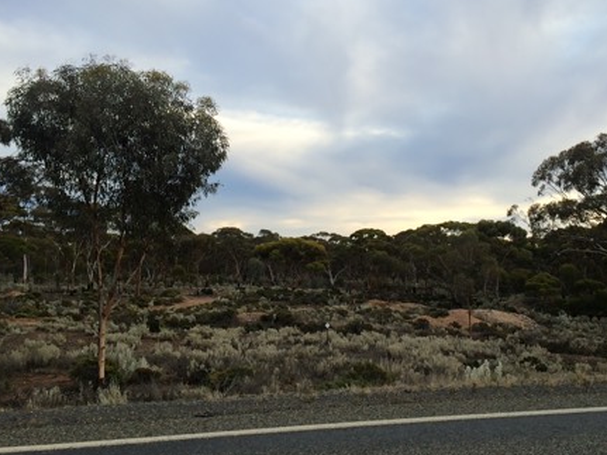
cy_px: 220
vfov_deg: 40.7
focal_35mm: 35
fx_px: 614
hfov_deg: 52.4
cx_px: 352
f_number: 2.2
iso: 32
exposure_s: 1/173
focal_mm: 4.15
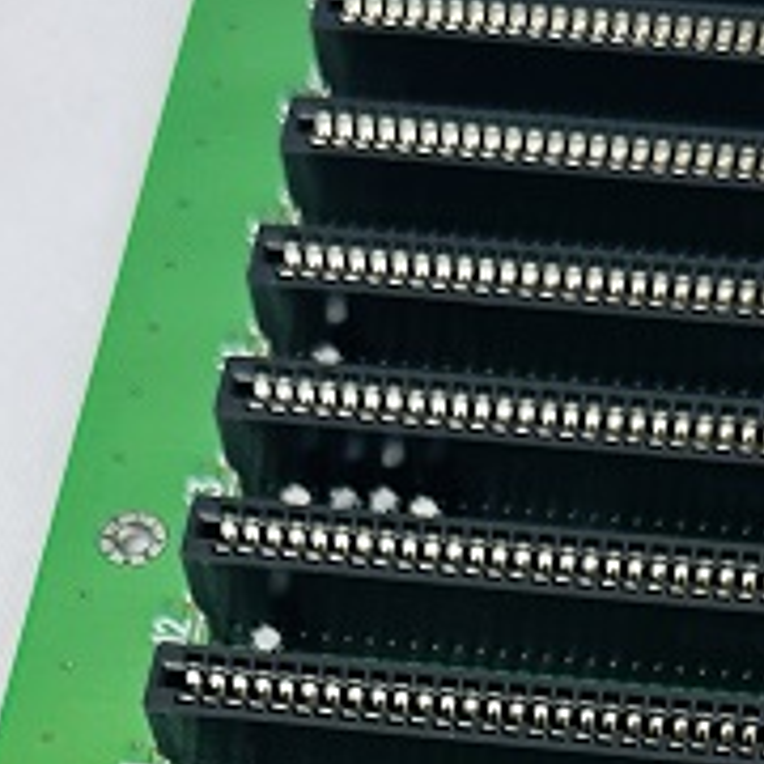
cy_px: 1358
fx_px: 2971
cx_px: 679
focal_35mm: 119
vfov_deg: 13.3
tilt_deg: -63.3
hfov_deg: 14.5
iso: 80
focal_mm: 6.86
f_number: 1.78
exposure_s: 1/120
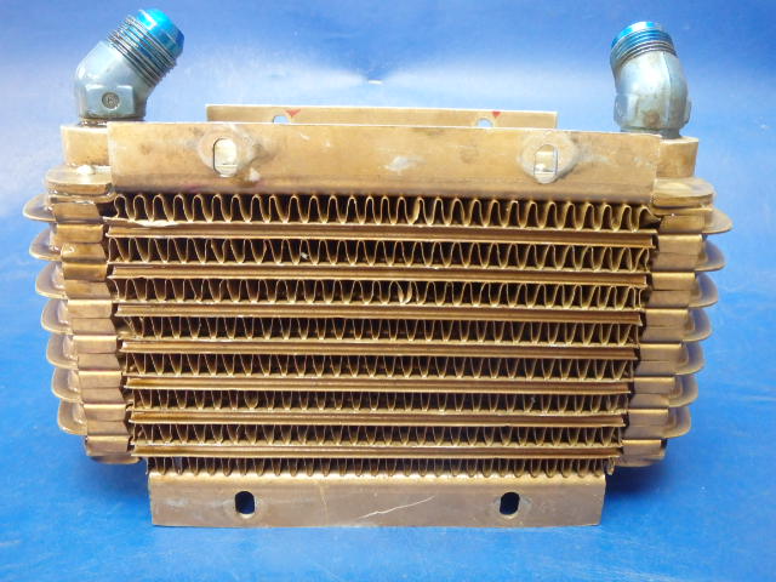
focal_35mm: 28
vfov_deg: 49.7
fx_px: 628
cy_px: 291
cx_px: 388
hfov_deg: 63.4
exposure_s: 1/20
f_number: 3.9
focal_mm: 5
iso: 800
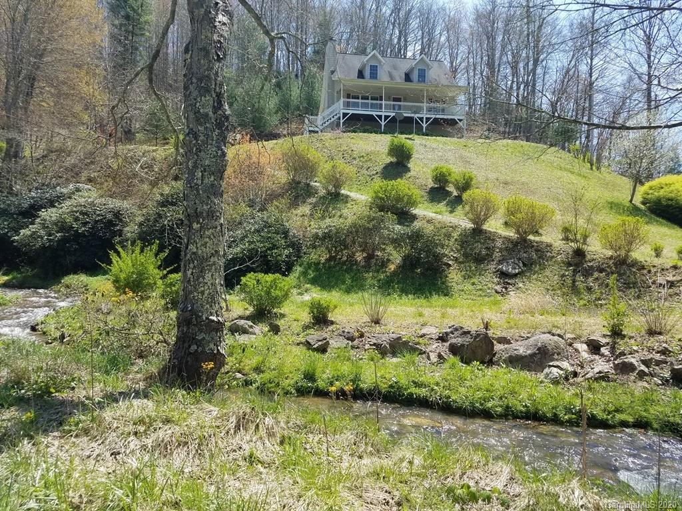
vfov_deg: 53.1
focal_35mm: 26
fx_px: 512
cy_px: 256
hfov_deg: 67.3
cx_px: 341
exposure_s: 1/1220
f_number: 1.7
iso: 50
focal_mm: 4.2
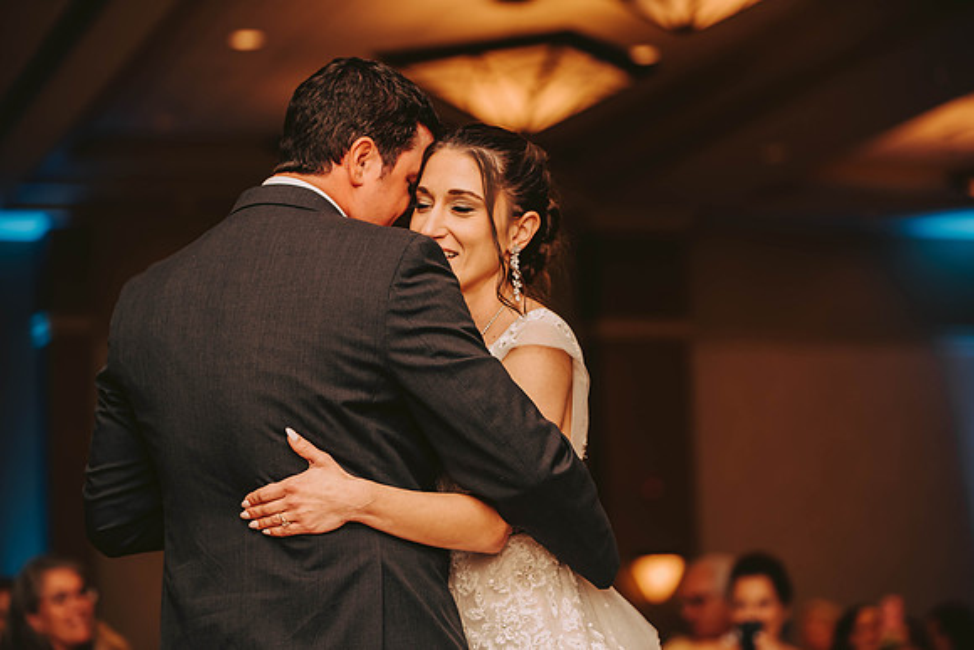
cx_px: 487
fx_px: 2841
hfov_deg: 19.5
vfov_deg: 13.0
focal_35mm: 105
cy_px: 325
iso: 800
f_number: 2.8
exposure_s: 1/60
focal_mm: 105
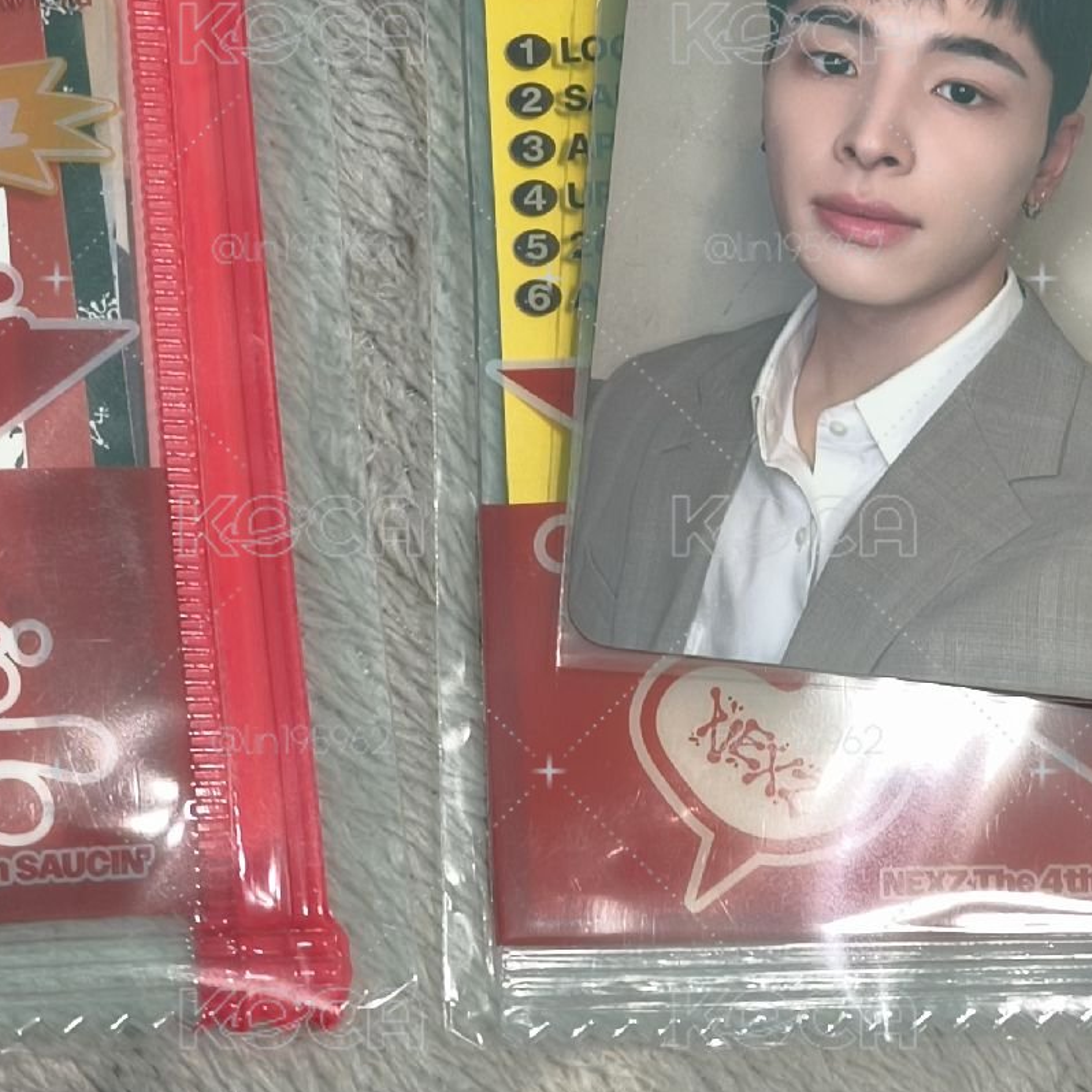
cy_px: 278
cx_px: 385
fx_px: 3569
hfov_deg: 17.4
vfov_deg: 17.3
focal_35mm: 100
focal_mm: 7.08
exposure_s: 1/60
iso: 320
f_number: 2
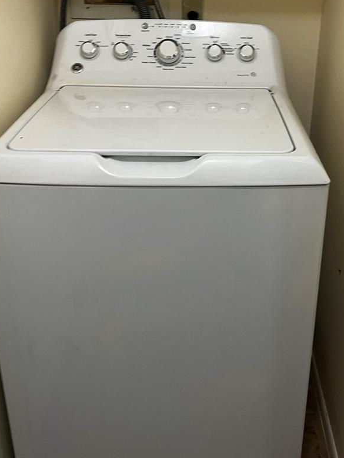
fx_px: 530
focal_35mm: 40
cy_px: 139
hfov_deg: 35.7
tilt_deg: -17.3
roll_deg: -1.5
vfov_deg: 45.8
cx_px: 219
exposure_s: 1/60
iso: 125
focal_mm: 5.7
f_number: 1.5
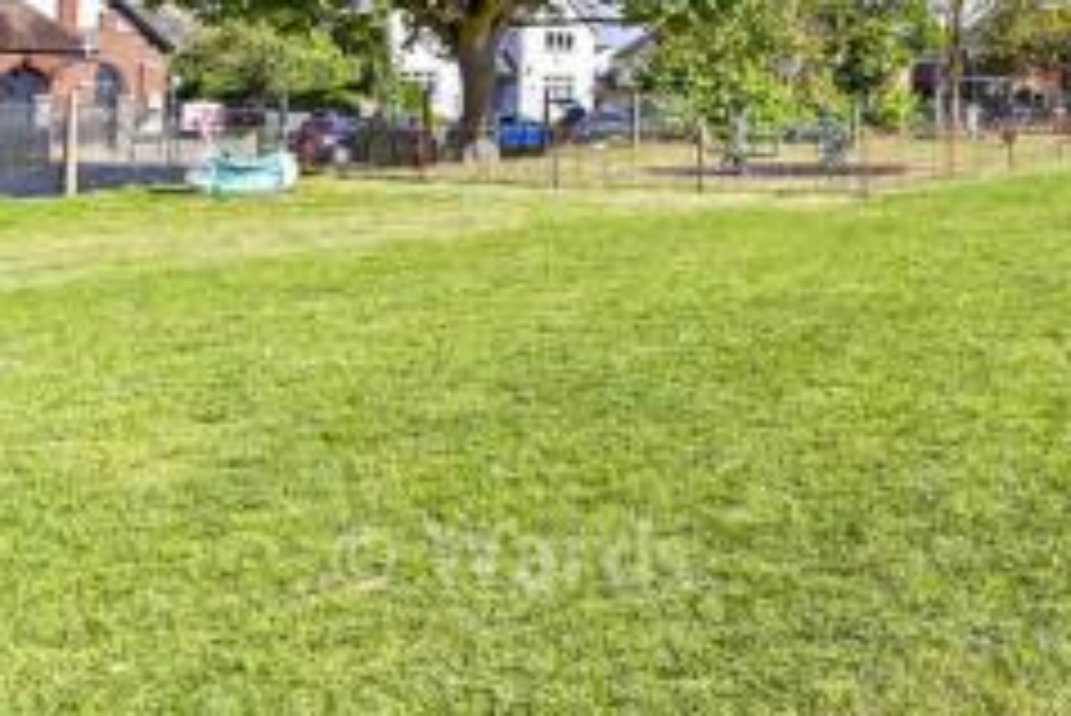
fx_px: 953
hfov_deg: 49.8
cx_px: 1026
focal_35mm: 32
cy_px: 65
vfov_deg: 38.2
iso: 320
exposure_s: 1/1000
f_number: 8
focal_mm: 11
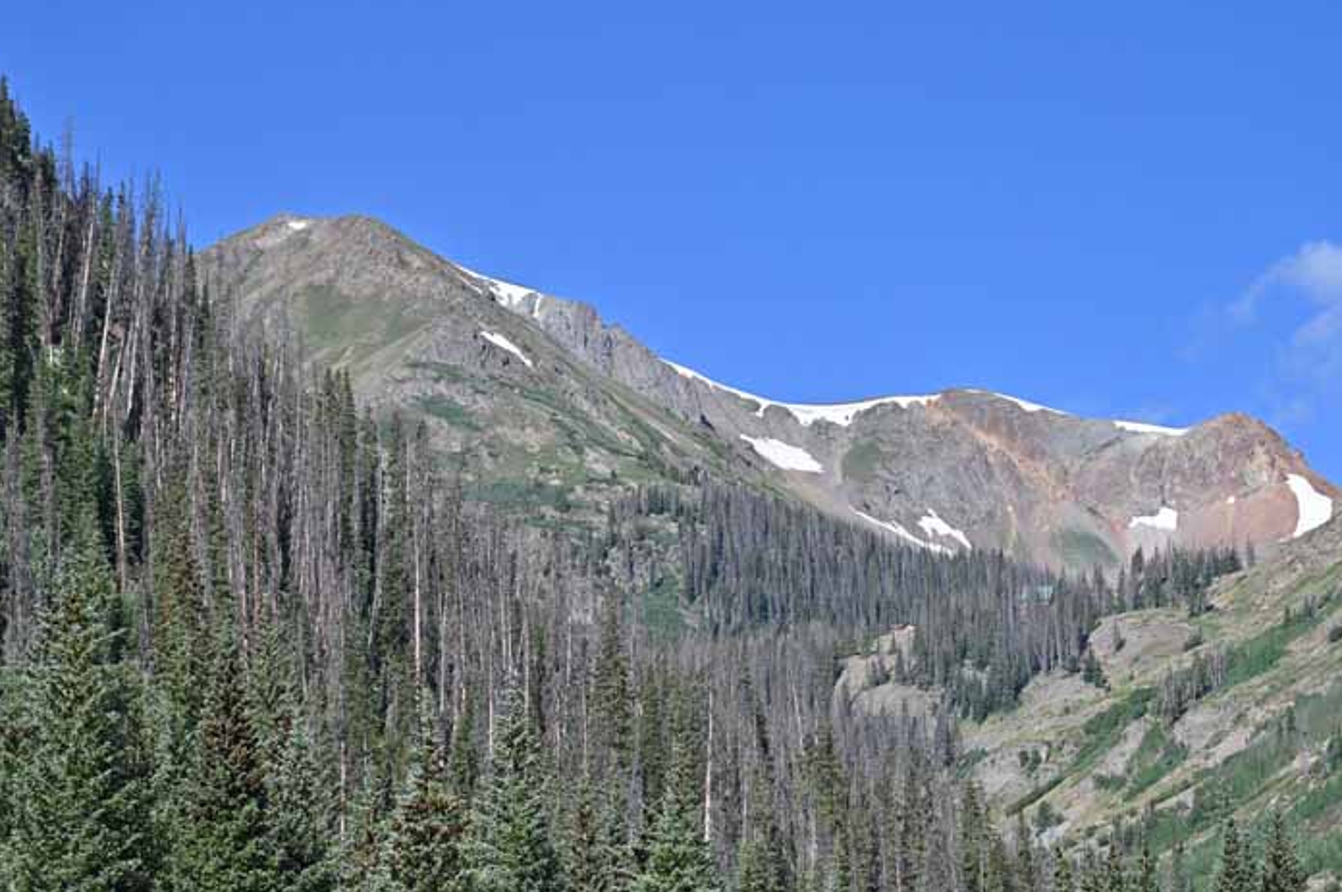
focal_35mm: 138
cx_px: 679
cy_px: 429
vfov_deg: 9.9
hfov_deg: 14.9
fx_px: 5141
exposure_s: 1/500
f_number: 6.3
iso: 64
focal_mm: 120
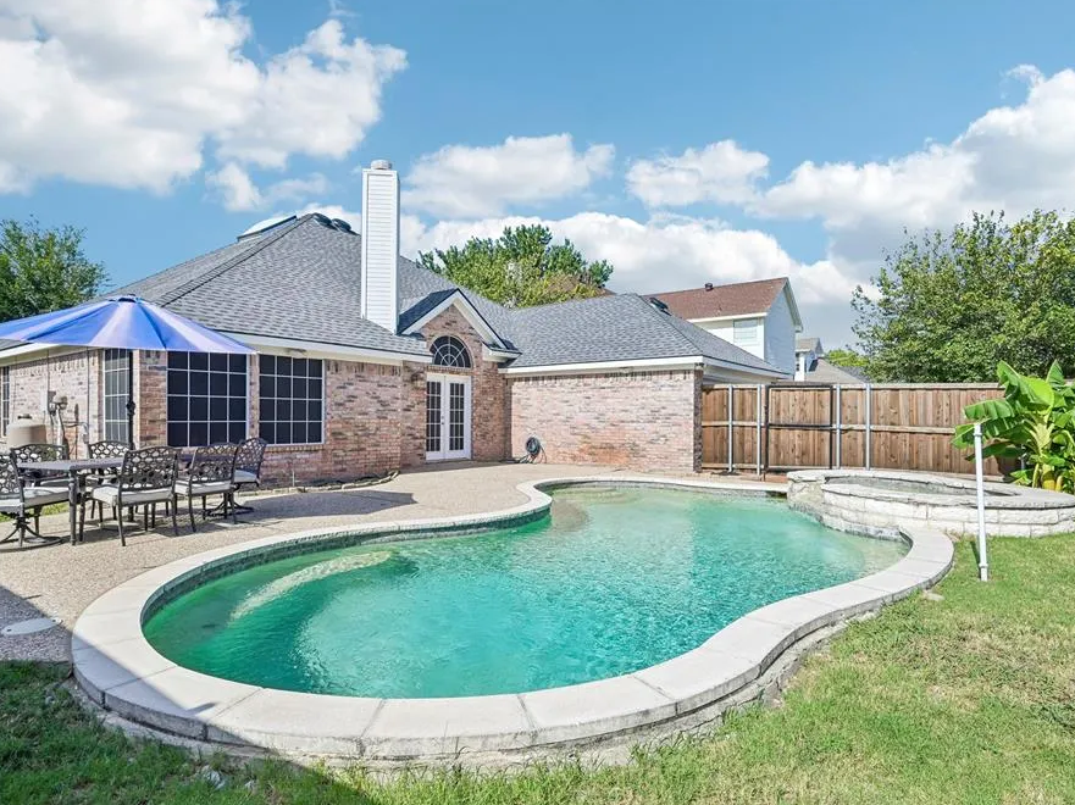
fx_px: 590
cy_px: 411
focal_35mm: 19
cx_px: 537
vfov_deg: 68.6
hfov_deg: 84.7
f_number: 8
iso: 400
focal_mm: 17
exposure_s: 1/1600
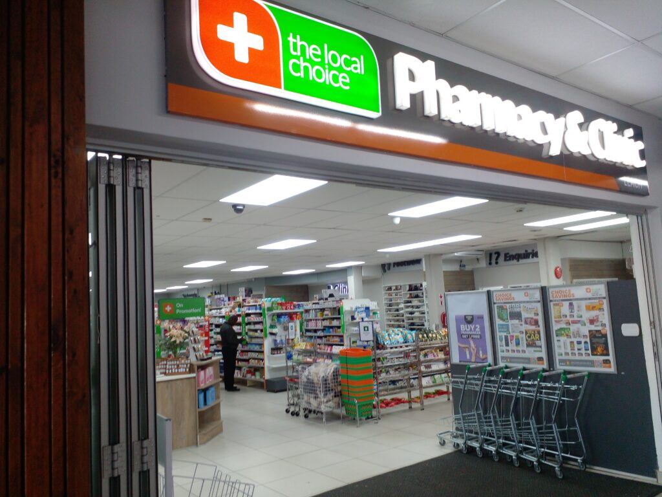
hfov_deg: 65.3
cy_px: 248
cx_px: 331
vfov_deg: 51.4
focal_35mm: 27
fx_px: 516
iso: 80
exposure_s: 1/50
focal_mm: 3.6
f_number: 1.9
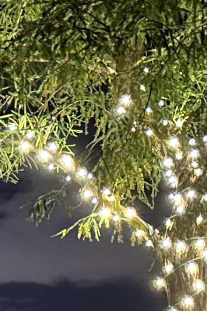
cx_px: -143
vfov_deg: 8.9
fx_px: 1949
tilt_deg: +0.7
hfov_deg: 6.0
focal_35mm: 226
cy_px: 472
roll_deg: +0.1
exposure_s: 1/9
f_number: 1.78
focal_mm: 6.86
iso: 640
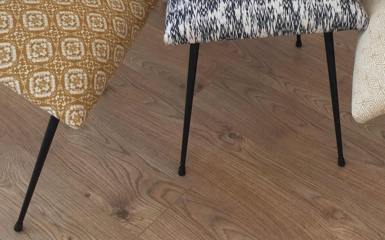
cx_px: 243
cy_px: -3
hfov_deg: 33.8
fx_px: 630
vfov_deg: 20.9
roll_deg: +2.8
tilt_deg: -33.9
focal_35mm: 60
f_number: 2.2
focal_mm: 4.15
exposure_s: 1/17
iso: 40
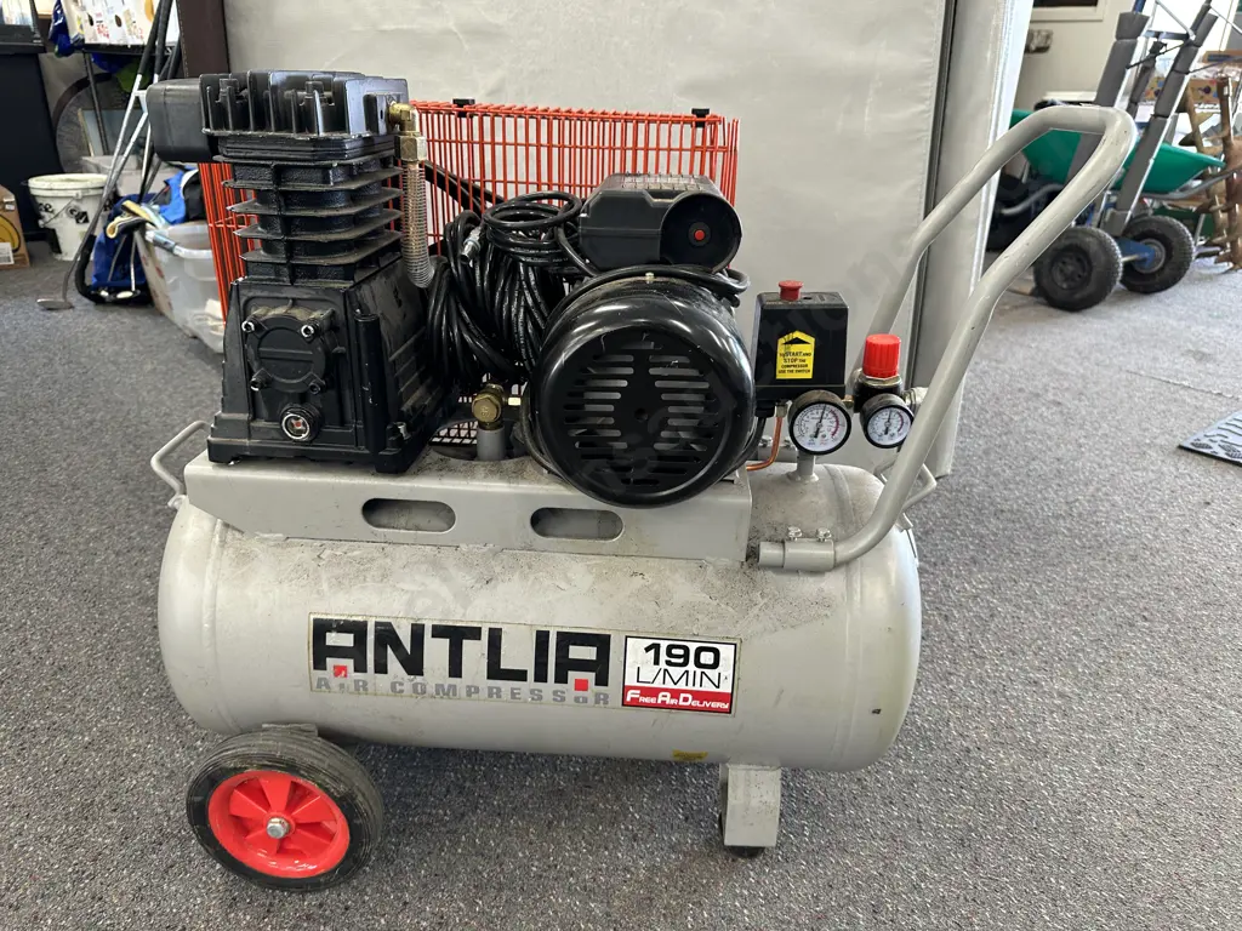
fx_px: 861
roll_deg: -1.1
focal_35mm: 24
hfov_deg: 71.6
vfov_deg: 56.8
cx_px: 621
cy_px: 466
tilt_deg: -24.8
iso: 125
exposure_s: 1/50
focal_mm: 6.86
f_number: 1.78
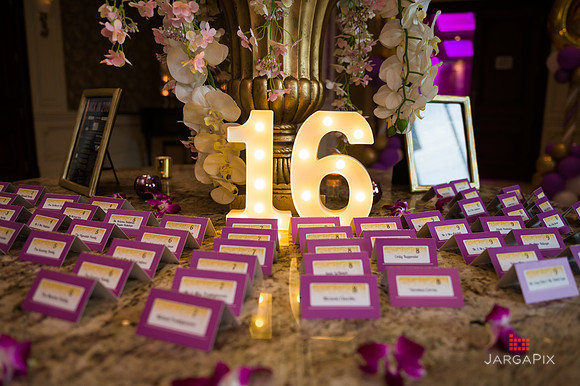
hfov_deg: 65.5
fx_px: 451
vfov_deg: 46.4
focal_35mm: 28
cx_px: 290
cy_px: 193
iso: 640
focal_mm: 28
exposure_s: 1/125
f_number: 3.2
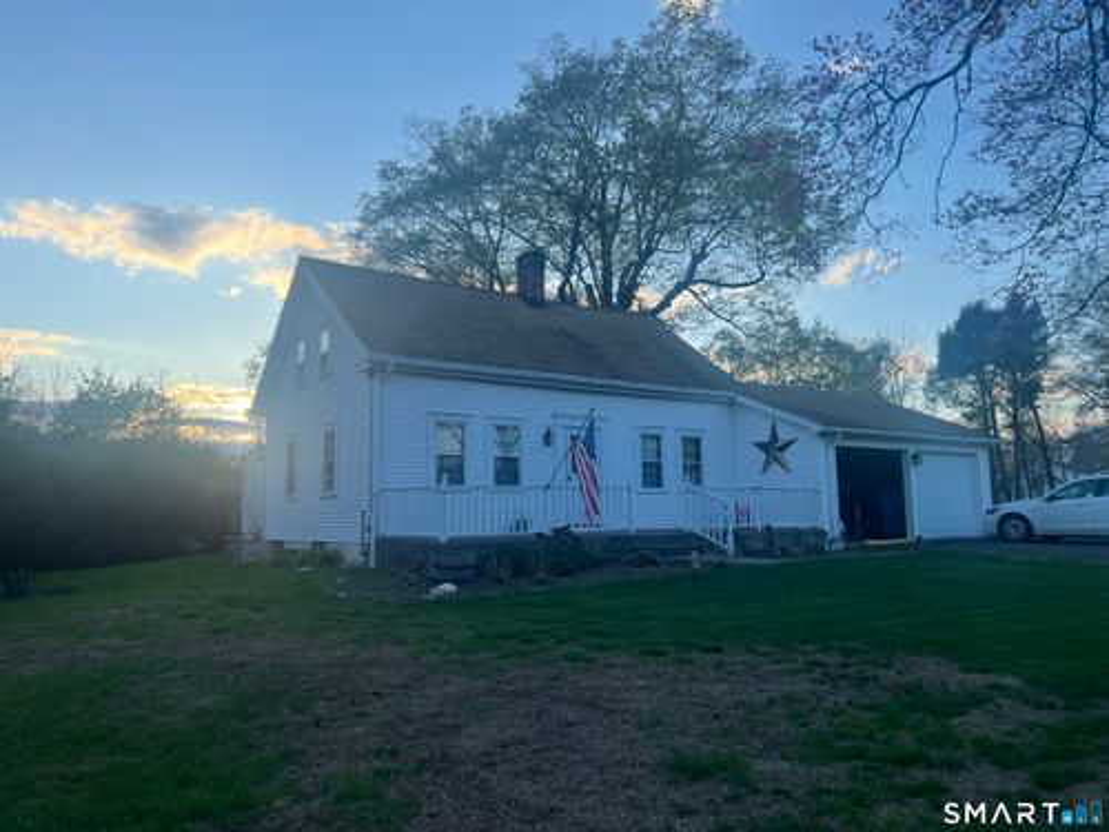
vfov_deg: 53.1
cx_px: 554
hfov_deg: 67.3
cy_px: 416
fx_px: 833
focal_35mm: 26
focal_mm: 5.7
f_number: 1.5
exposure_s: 1/1252
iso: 50
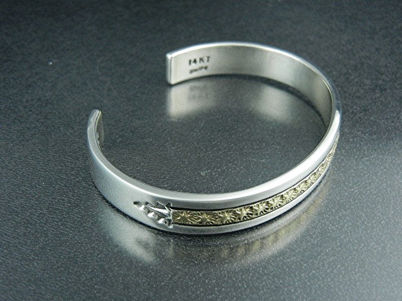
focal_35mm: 59
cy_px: 150
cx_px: 201
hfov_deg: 32.7
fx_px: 685
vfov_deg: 24.8
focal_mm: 10.6
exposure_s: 1/24
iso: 400
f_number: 4
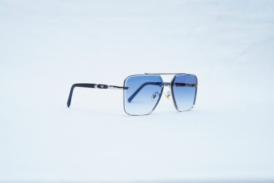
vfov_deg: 27.0
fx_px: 381
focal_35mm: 50
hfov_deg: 39.6
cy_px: 92
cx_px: 137
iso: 200
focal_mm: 50
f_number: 9
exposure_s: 1/160
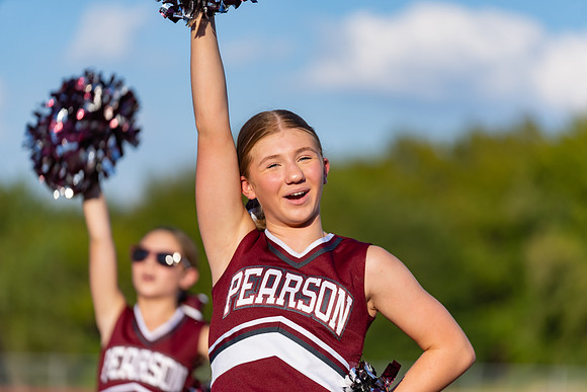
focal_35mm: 173
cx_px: 294
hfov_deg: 11.9
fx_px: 2821
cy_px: 196
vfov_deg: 7.9
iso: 100
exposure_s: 1/1600
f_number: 2.8
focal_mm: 173
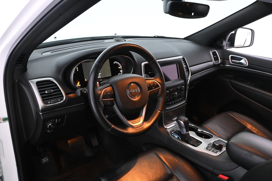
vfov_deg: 44.6
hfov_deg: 63.2
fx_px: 221
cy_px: 90
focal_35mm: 29
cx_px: 136
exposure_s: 1/40
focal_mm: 19.5
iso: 6400
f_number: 5
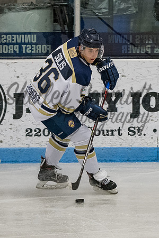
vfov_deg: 5.1
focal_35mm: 408
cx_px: 111
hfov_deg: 3.4
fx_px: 2701
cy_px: 127
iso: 2000
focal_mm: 110
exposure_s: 1/800
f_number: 3.5
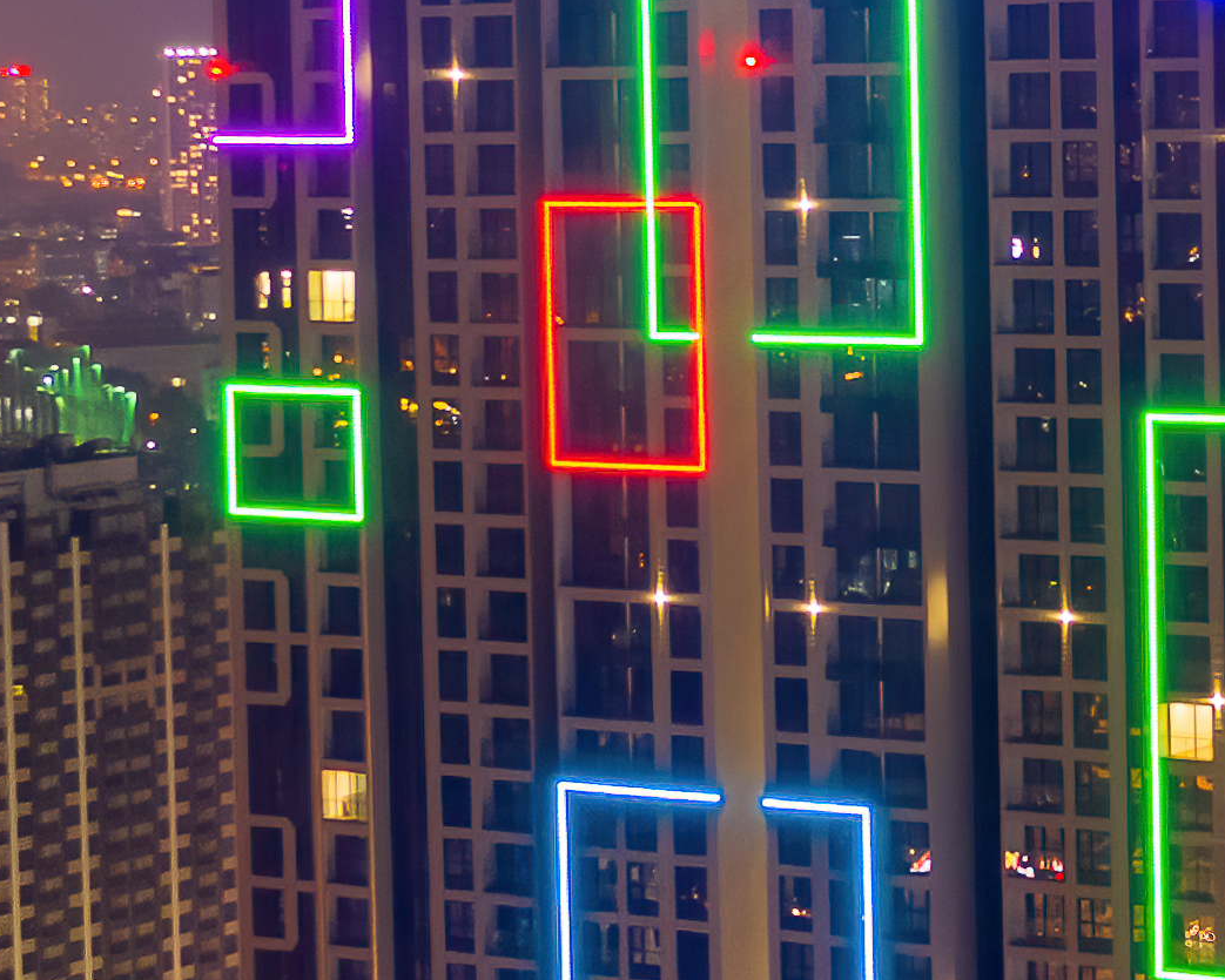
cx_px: 1149
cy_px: 743
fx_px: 4968
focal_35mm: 137
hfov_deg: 13.9
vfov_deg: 11.2
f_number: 2.8
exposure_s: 1/5
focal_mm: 10.26
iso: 400
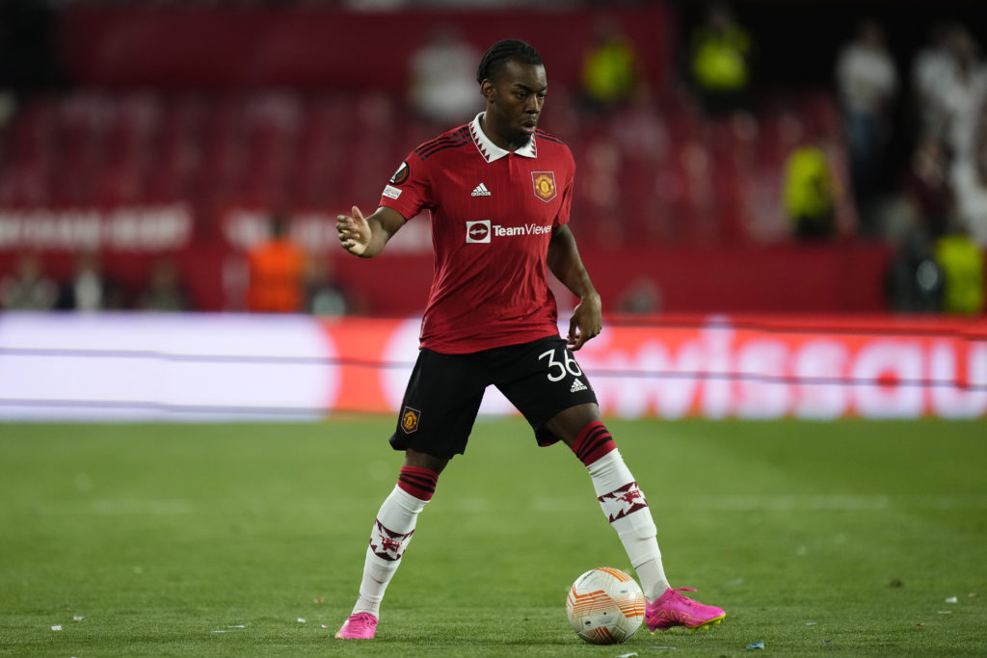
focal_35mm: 400
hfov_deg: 5.2
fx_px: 10967
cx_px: 494
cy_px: 329
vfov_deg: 3.4
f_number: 2.8
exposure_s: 1/2000
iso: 3200
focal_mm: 400
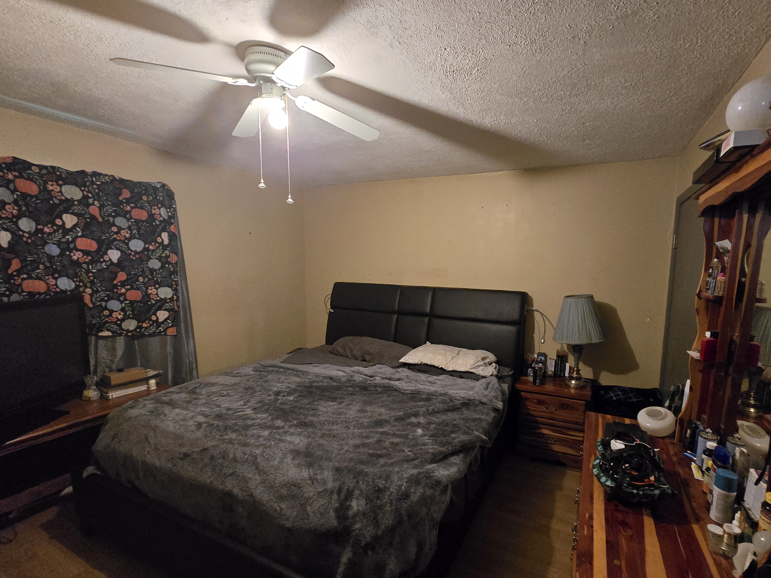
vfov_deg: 81.6
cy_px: 308
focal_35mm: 15
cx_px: 424
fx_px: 334
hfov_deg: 97.9
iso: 1600
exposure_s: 1/60
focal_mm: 2.2
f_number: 2.2
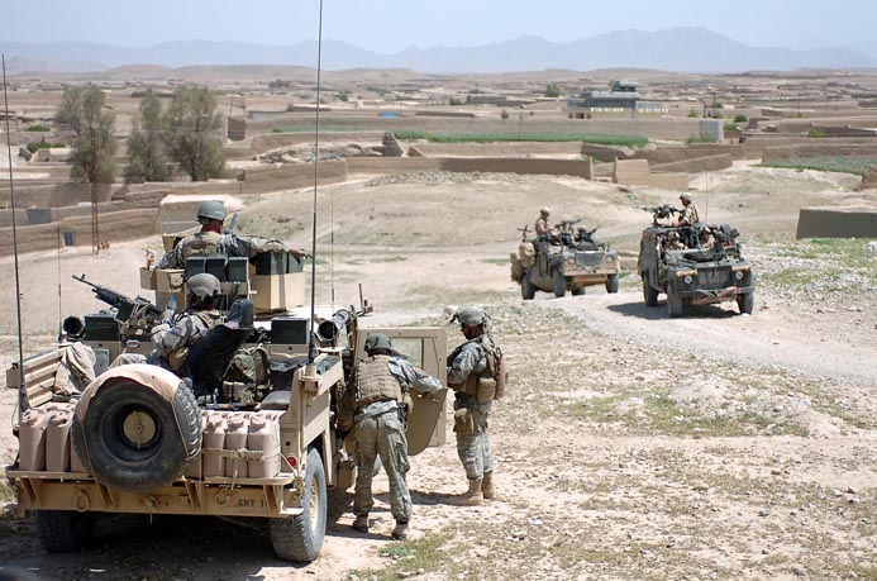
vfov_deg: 18.8
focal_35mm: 72
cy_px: 290
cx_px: 438
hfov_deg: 28.1
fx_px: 1750
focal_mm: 48
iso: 200
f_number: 2.8
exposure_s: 1/3200
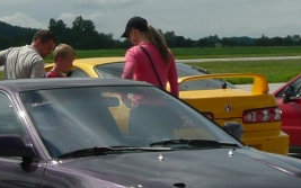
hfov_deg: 10.5
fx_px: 1600
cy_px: 126
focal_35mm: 195
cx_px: -82
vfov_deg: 6.7
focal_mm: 7.8
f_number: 10
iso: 100
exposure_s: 1/400
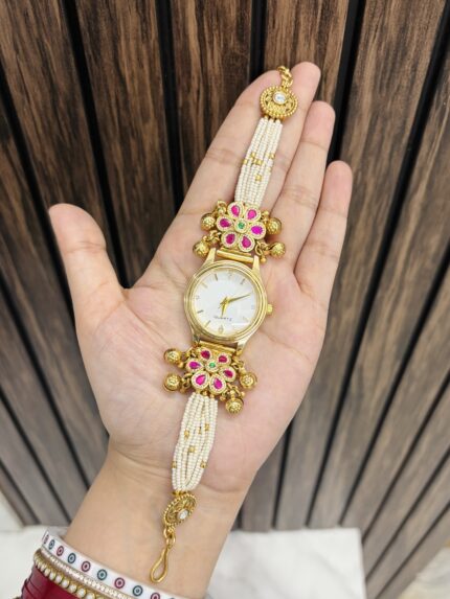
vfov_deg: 67.3
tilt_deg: -50.3
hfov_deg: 53.1
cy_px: 300
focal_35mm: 26
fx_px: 450
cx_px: 225
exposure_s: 1/50
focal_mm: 5.96
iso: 125
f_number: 1.6
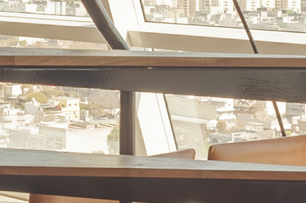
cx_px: 56
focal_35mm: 147
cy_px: 31
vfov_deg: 9.3
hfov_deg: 13.9
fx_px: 1249
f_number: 9
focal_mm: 20
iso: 200
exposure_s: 1/125
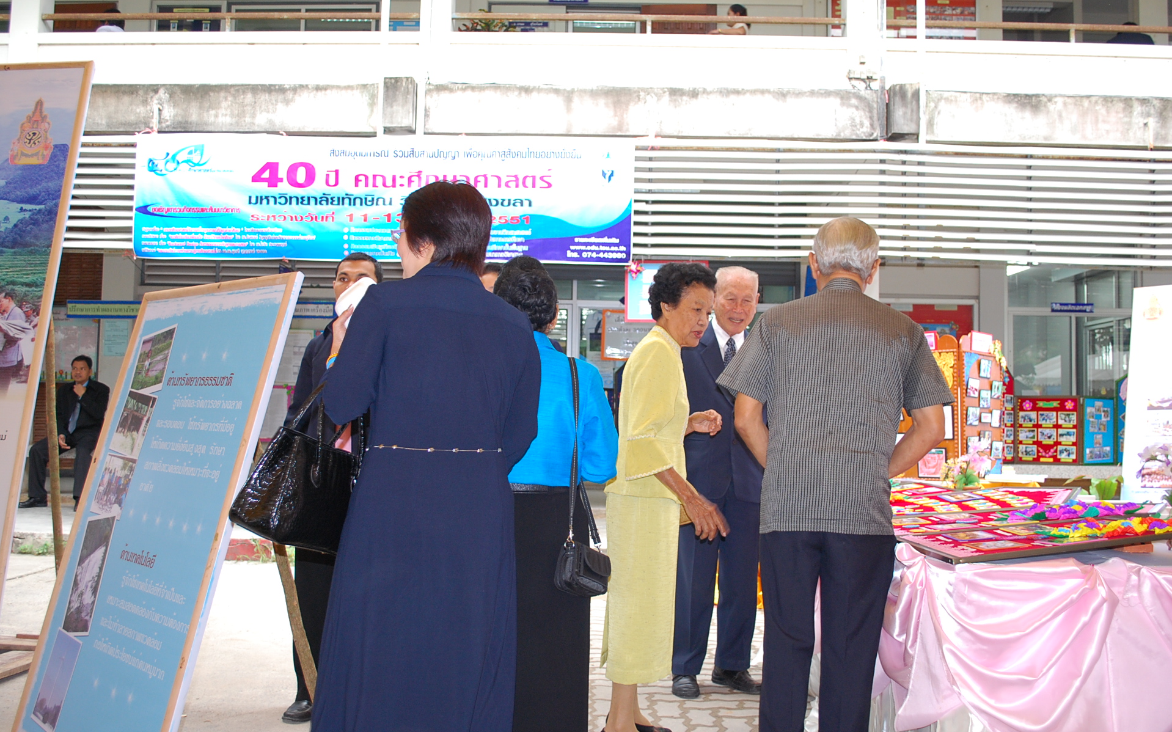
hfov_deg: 56.7
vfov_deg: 37.3
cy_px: 364
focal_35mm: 34
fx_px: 1086
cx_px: 587
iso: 400
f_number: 4
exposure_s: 1/50
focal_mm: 22
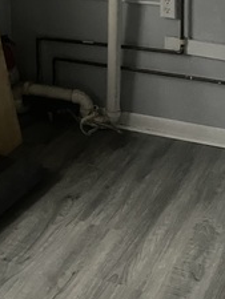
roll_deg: -0.2
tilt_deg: -11.8
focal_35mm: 74
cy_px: -15
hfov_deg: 19.9
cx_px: 133
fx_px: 641
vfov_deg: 24.8
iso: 1000
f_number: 1.6
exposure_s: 1/30
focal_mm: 5.1
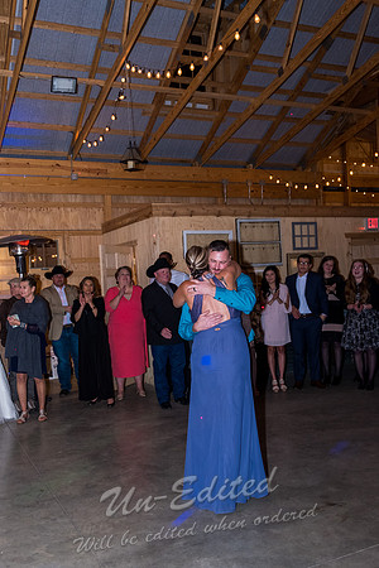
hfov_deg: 40.0
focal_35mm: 33
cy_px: 284
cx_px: 190
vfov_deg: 57.2
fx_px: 521
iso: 1600
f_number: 3.2
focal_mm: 22.3
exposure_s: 1/200
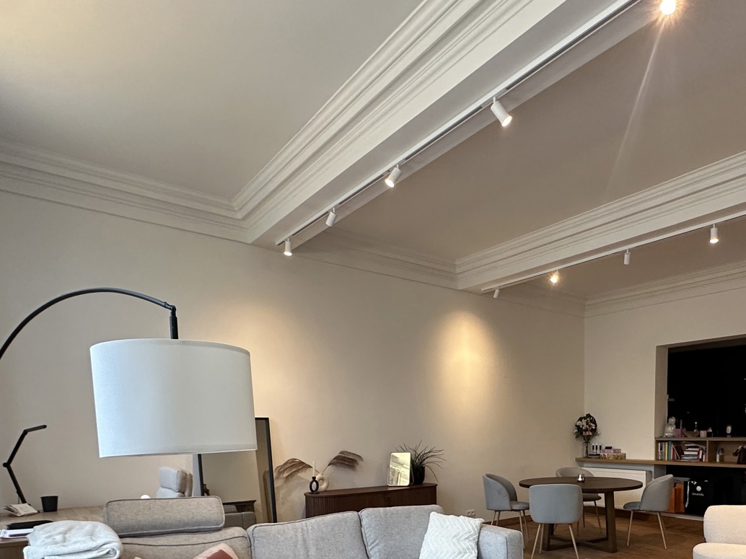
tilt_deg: -4.1
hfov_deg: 65.5
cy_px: 469
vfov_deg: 49.1
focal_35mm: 26
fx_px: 560
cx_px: 499
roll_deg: +0.6
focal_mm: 2.22
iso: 250
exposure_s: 1/100
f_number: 2.2
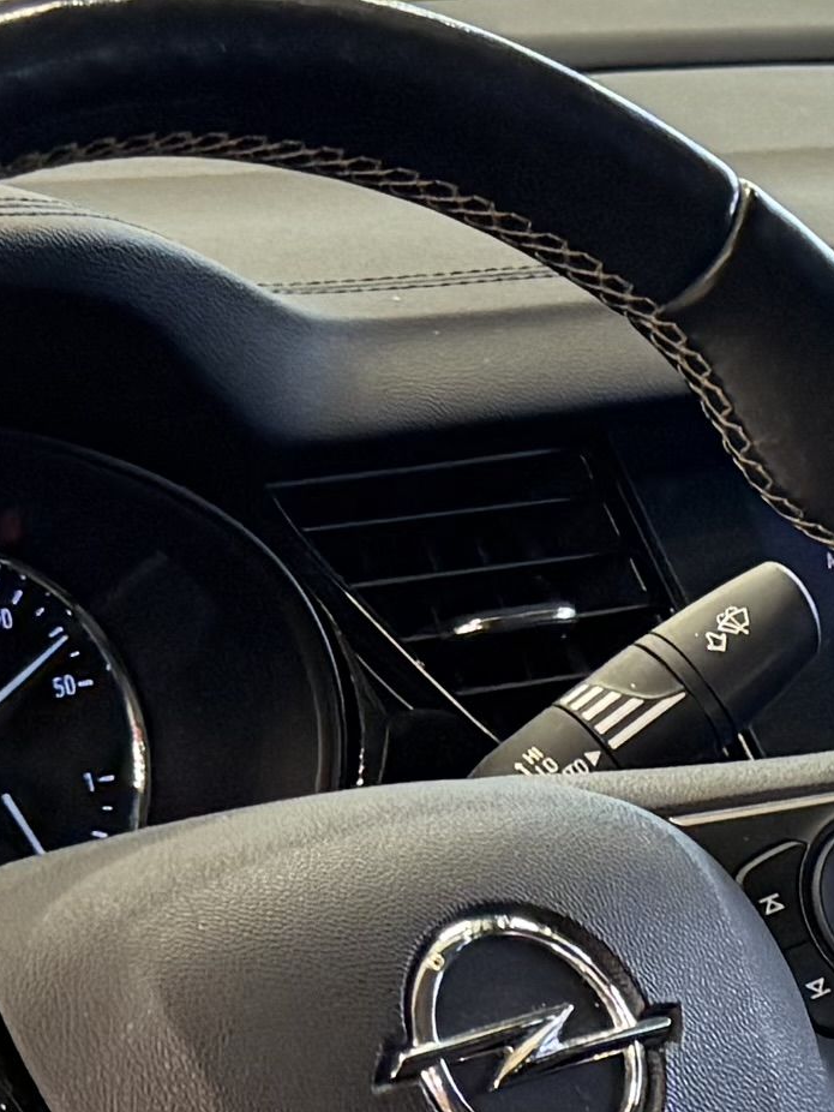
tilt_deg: -18.8
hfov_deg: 9.6
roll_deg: -0.8
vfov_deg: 13.2
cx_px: 1405
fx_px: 4752
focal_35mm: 148
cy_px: 1072
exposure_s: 1/60
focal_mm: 6.76
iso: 320
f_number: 1.78
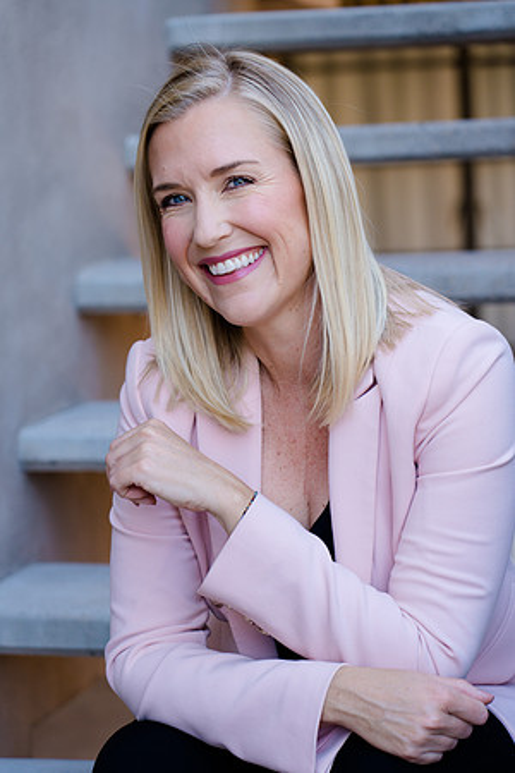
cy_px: 386
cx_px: 258
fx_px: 2253
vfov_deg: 19.5
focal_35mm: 105
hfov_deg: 13.0
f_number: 4
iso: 320
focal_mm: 105
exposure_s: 1/200
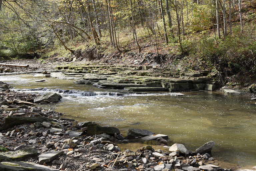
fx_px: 356
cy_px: 86
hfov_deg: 39.6
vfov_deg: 27.0
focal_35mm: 50
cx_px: 128
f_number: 11
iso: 200
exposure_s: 1/80
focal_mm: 50
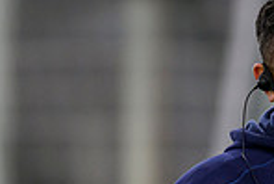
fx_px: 11923
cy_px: 224
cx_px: 463
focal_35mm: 1565
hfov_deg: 1.3
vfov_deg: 0.9
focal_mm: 400
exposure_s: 1/2000
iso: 5000
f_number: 3.5
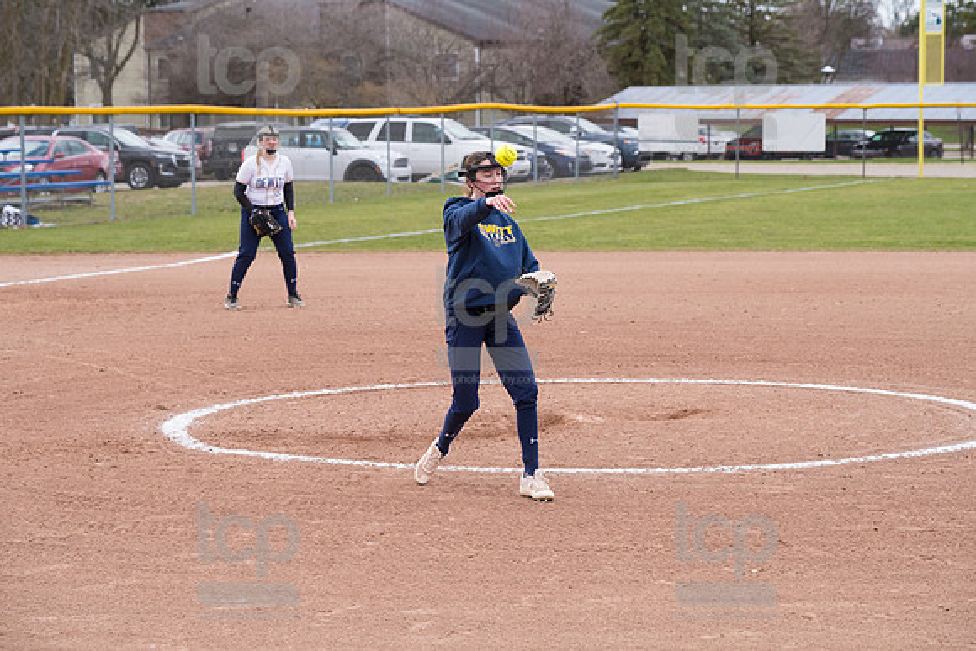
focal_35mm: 116
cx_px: 488
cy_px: 326
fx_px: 3145
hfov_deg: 17.6
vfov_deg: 11.8
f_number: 5.6
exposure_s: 1/1600
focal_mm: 116
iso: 640
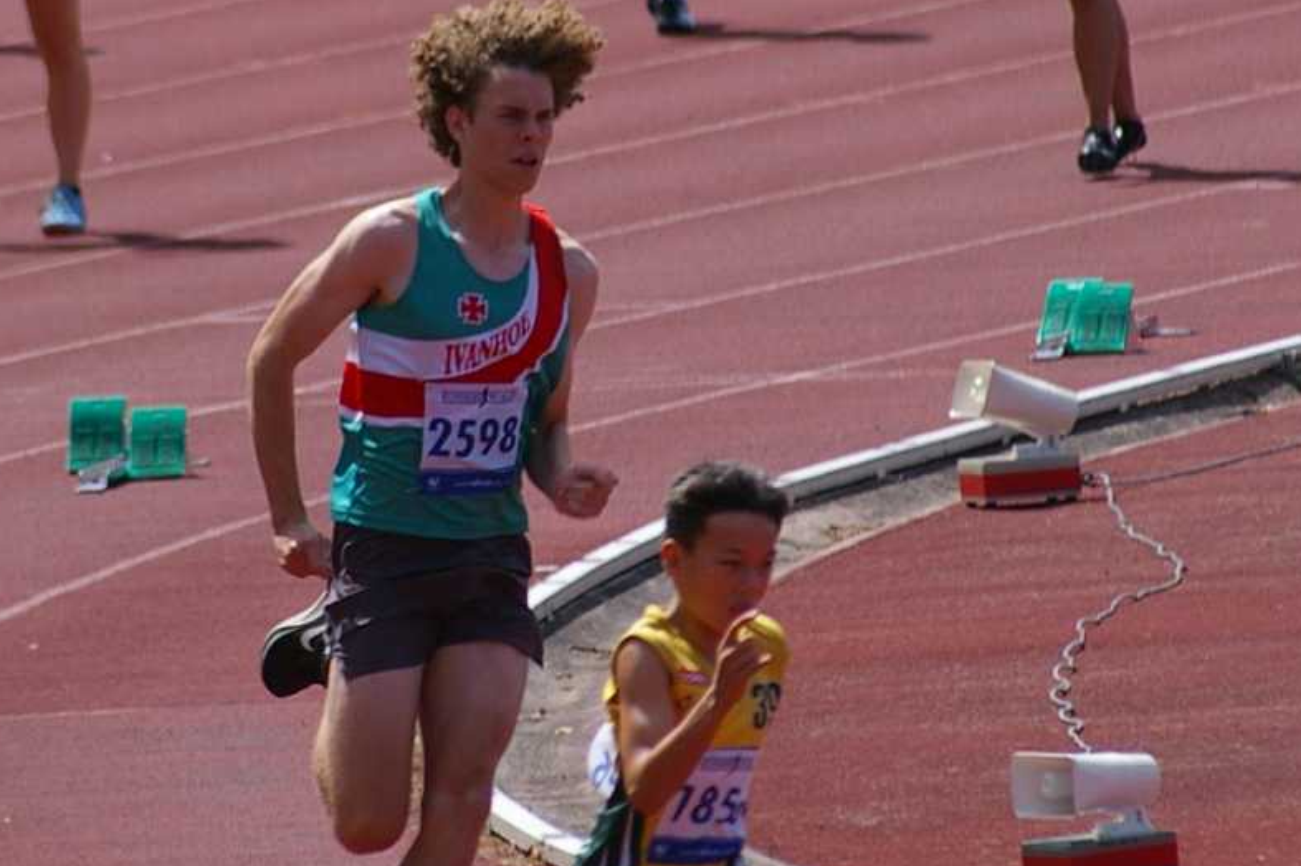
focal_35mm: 928
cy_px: 534
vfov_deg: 1.5
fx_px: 33521
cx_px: 443
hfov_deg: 2.2
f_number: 8
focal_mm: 300
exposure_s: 1/500
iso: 200
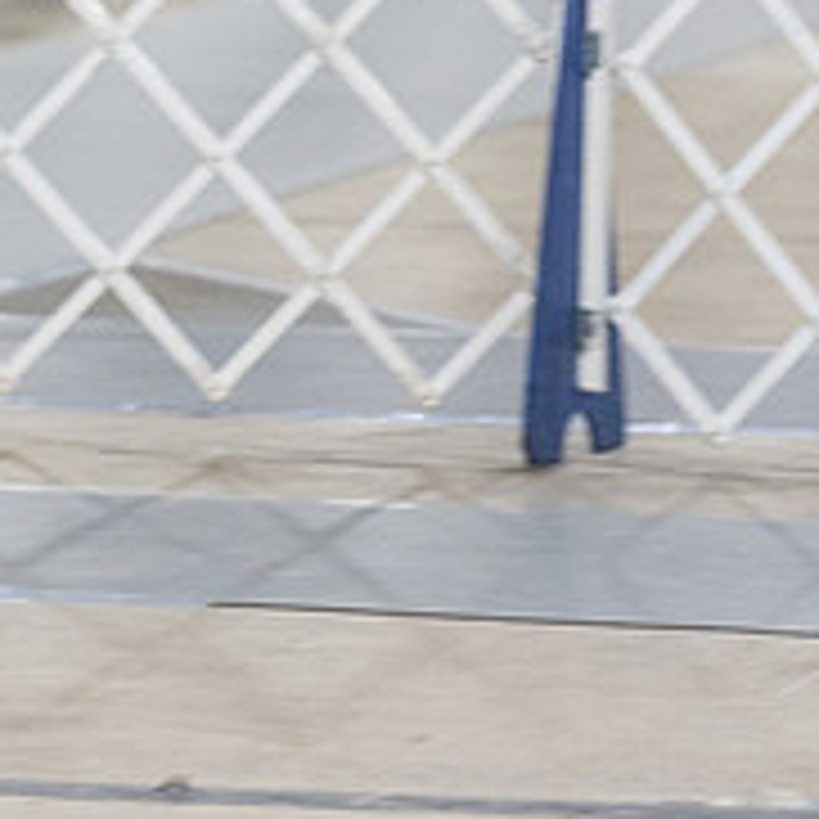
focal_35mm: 479
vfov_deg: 3.7
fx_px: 12822
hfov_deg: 3.7
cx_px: 862
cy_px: 90
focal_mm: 152
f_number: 2.8
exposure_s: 1/160
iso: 2000
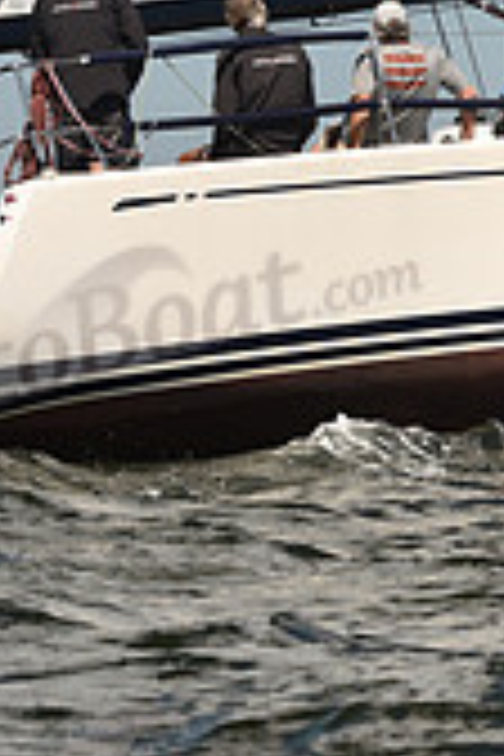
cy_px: 43
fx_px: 5649
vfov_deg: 7.6
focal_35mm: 269
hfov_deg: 5.1
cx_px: 657
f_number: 5.6
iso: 250
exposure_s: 1/1000
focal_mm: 78
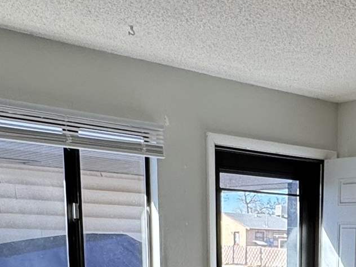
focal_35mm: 68
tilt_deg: -11.0
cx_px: 361
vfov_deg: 19.4
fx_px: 699
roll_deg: -1.4
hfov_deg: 26.9
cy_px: 379
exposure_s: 1/179
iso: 40
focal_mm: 2.22
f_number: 2.2
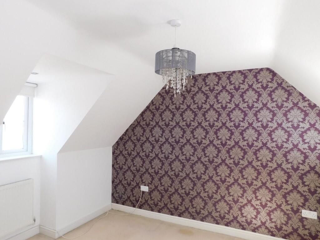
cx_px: 160
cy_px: 120
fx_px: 213
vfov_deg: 58.9
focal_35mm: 23
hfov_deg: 73.9
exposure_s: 1/60
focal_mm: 4
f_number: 3
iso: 125
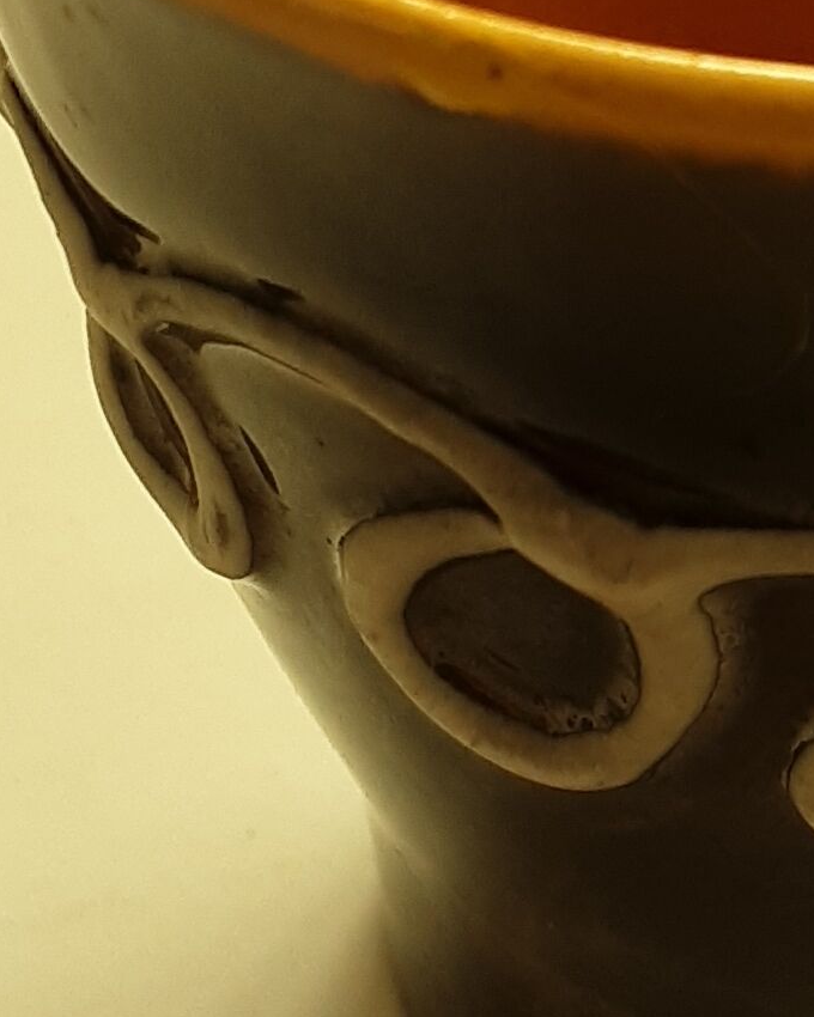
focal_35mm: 105
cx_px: 886
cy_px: 599
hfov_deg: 14.3
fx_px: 3162
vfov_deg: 18.3
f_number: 1.9
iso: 50
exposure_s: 1/50
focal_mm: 2.9
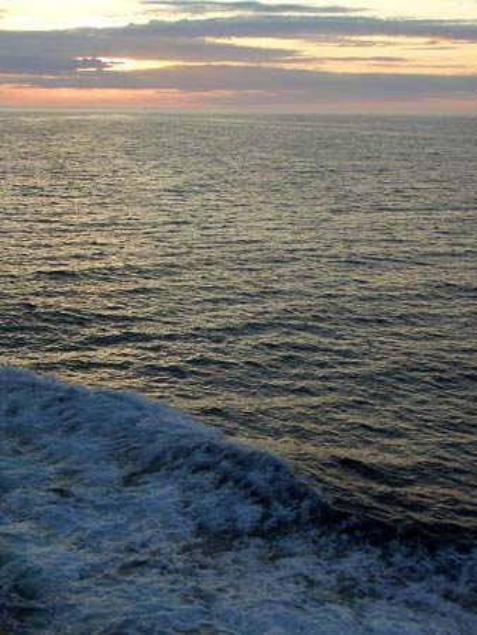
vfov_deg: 31.2
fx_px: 1138
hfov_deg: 23.7
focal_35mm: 62
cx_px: 238
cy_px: 318
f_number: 5.6
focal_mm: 10.2
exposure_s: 1/80
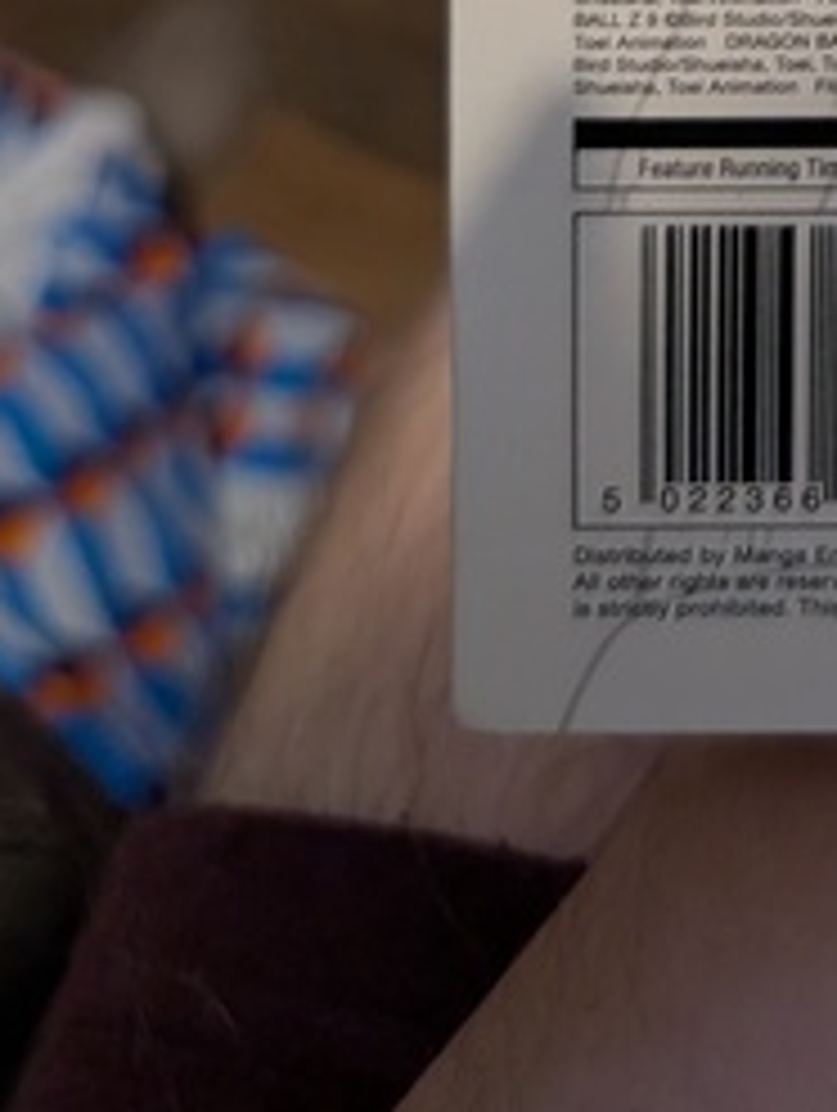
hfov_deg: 15.5
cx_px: 1210
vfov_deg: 19.3
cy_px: -536
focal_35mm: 89
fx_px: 2862
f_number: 1.68
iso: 565
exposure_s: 1/81.3
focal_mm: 6.9
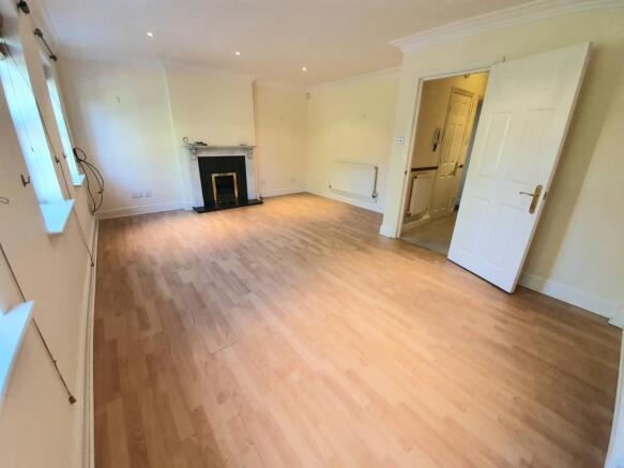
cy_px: 234
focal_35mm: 13
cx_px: 312
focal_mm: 1.8
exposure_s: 1/50
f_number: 2.2
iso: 160
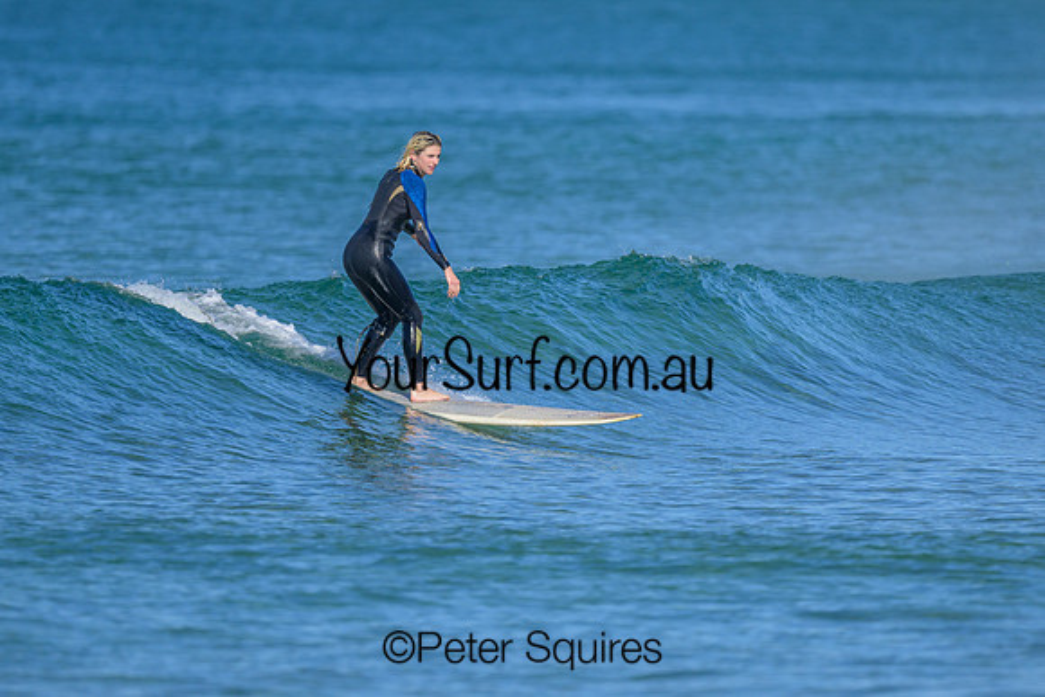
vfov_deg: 1.3
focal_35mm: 1093
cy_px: 308
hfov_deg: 1.9
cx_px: 489
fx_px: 31731
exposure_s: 1/2000
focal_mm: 800
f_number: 6.3
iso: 280
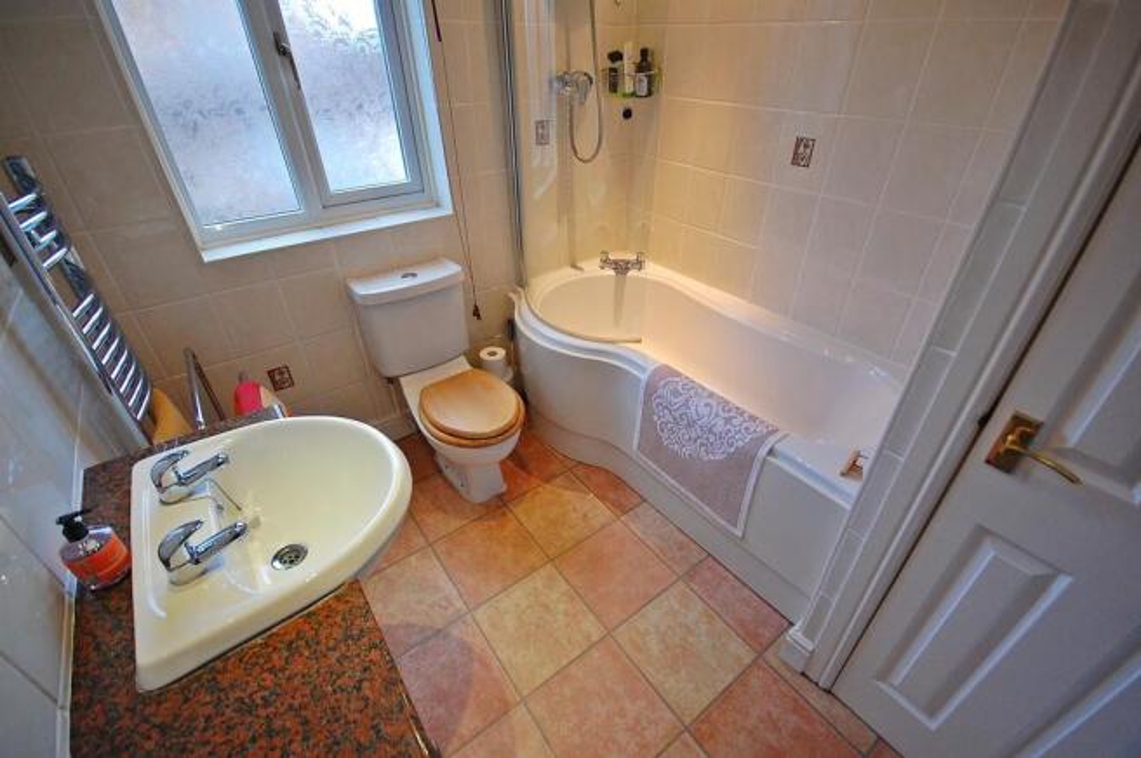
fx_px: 475
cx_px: 570
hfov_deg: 100.4
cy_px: 379
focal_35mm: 15
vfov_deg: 77.2
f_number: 4.5
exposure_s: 1/80
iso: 800
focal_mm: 10
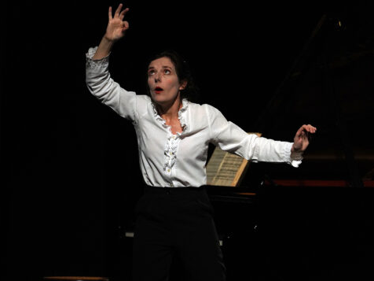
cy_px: 141
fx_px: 3533
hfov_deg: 6.1
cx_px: 207
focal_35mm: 327
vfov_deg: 4.5
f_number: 5.6
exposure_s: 1/125
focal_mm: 300
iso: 6400
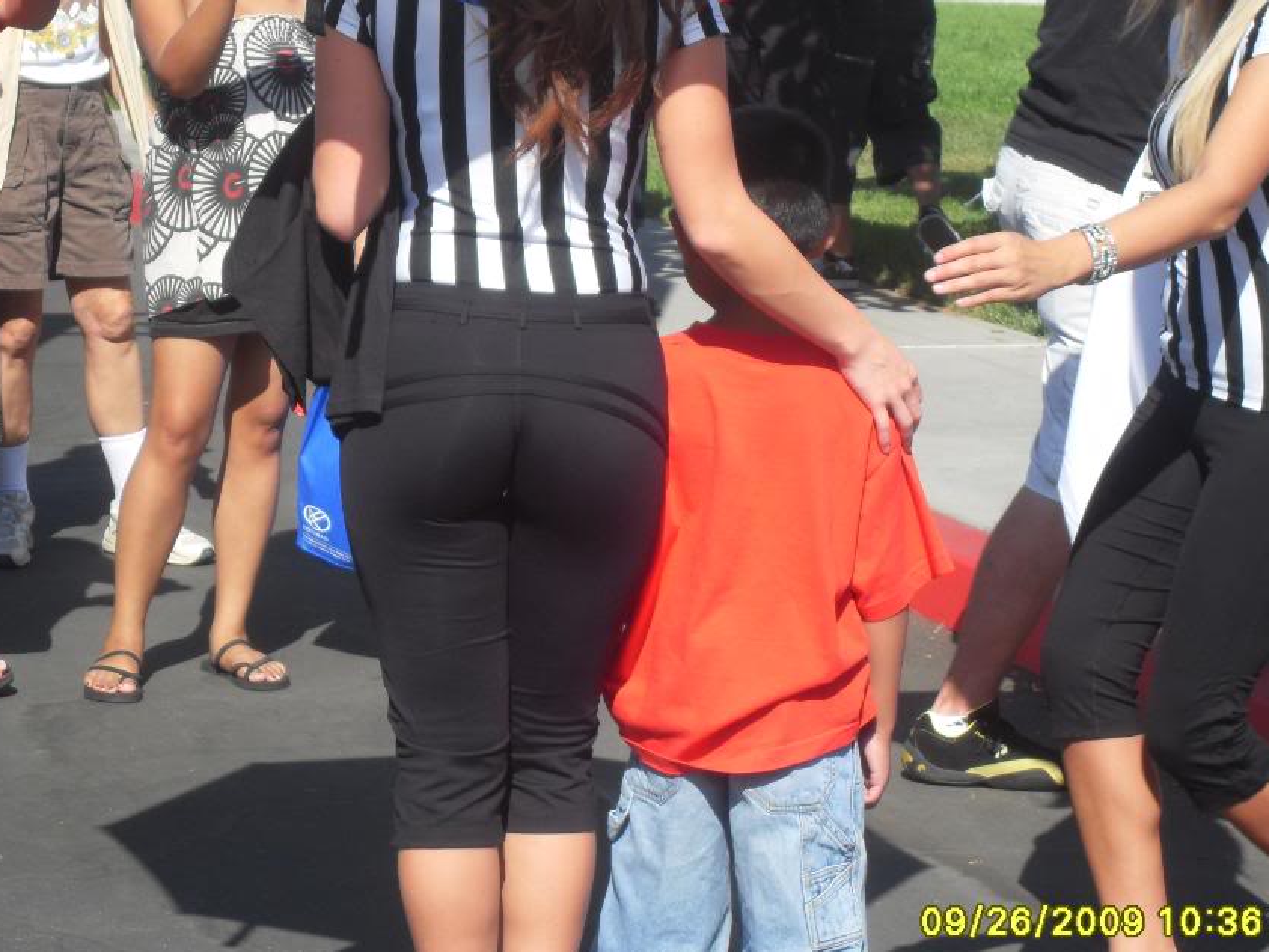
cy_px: 456
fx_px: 4547
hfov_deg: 15.9
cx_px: 582
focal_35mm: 124
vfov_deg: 12.0
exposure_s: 1/350
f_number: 5.2
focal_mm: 18.1
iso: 80
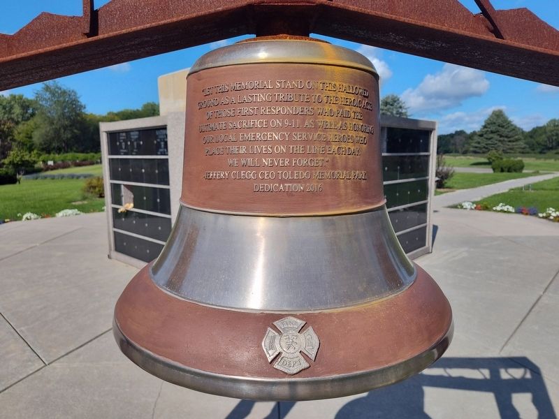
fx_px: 371
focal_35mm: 23
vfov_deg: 58.9
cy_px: 210
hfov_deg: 73.9
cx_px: 280
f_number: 1.8
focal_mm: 5.56
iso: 100
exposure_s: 1/2182
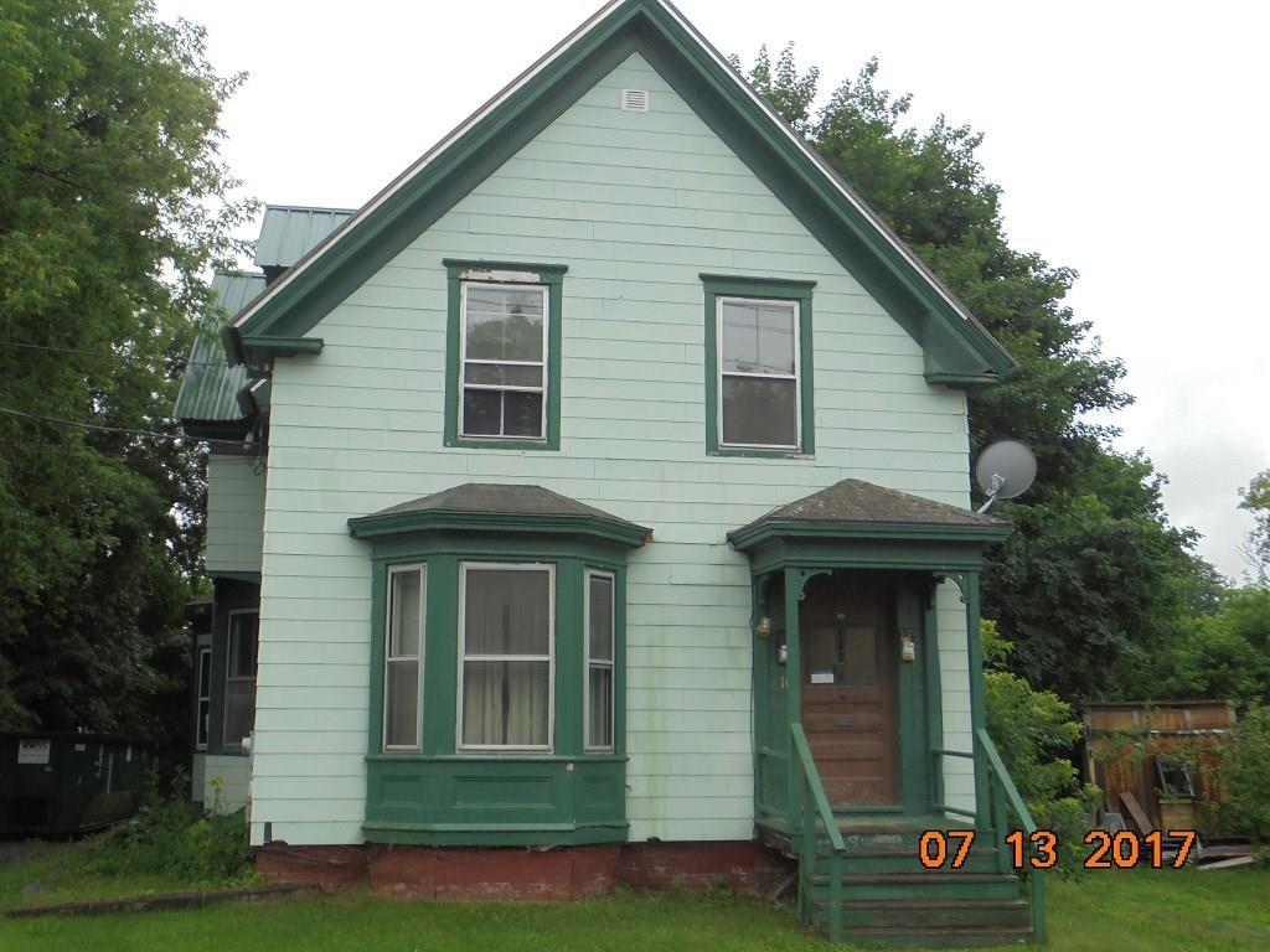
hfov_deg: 49.0
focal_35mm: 38
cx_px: 635
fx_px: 1394
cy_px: 476
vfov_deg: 37.7
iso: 100
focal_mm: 6.9
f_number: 4.2
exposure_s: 1/160
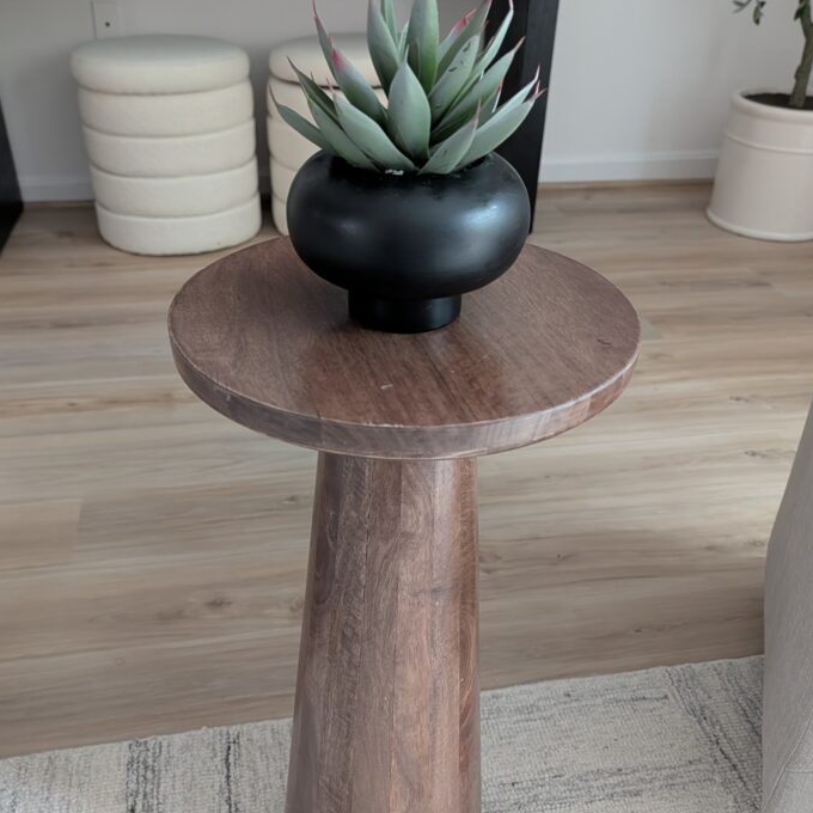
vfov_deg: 51.1
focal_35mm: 32
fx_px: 850
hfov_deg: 51.1
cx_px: 386
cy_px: 438
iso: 1731
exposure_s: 1/60
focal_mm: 6.9
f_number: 1.68
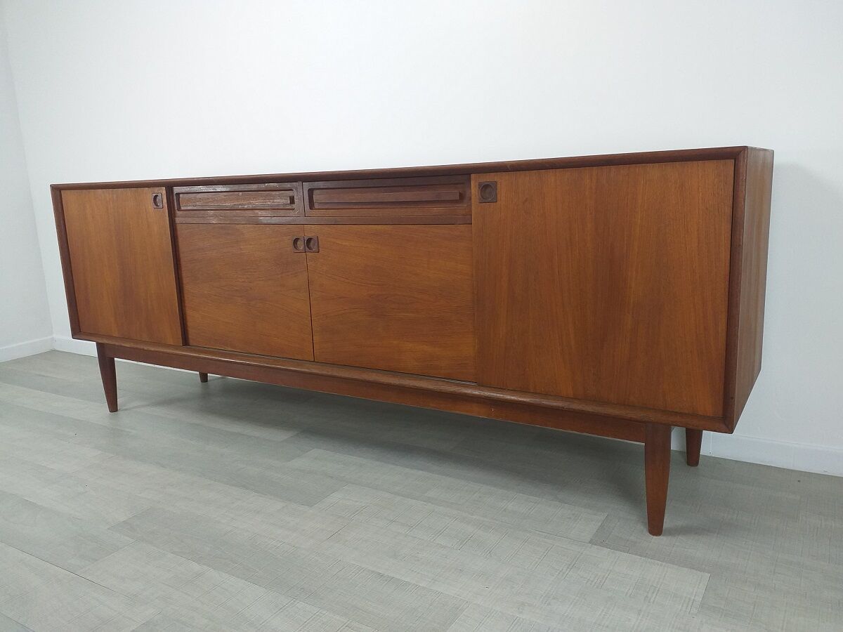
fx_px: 633
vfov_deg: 53.1
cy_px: 316
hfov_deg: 67.3
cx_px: 422
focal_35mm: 26
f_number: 1.9
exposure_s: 1/50
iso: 80
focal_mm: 3.6
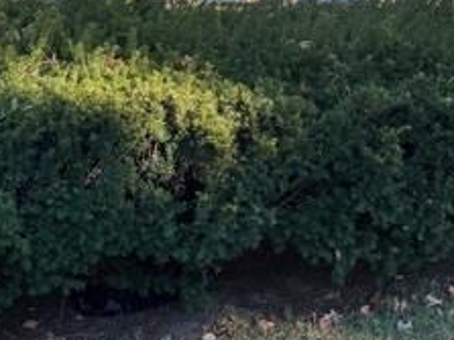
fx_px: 904
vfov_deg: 20.1
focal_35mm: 69
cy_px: -53
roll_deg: +1.2
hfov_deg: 28.0
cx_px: 299
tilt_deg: +5.1
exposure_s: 1/678
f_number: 1.78
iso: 80
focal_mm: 6.76
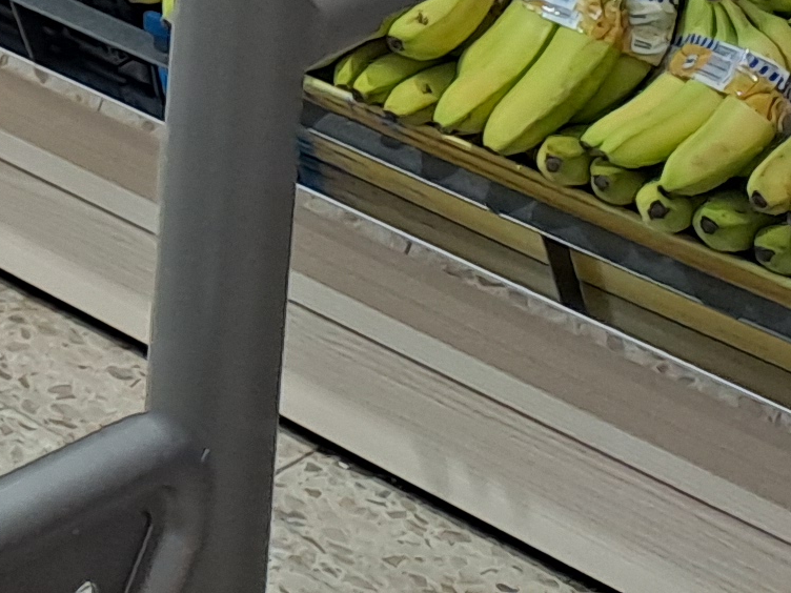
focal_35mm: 133
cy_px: -983
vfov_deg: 9.5
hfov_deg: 12.1
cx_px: -1059
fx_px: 3039
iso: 80
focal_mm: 4.65
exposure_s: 1/50
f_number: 1.8
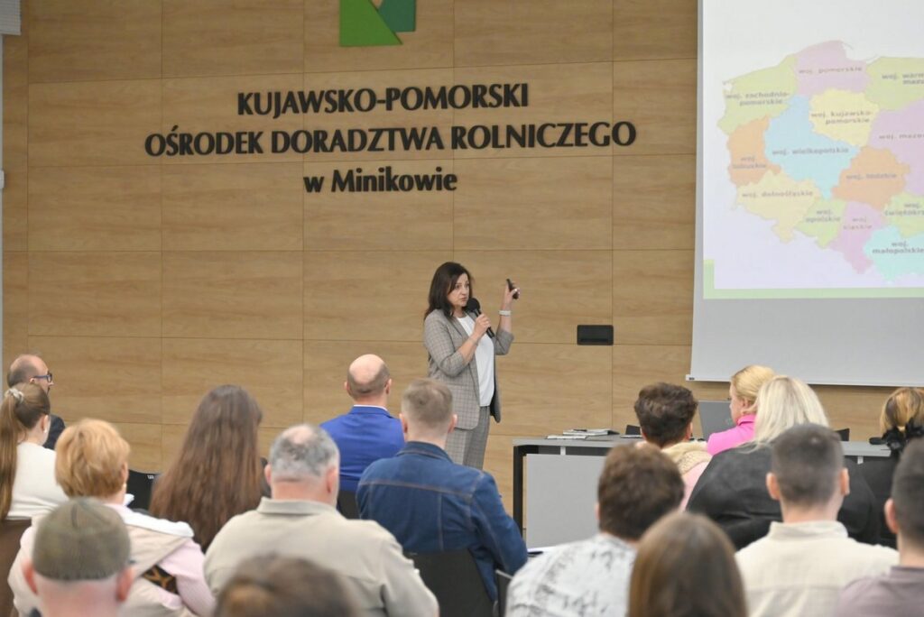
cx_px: 462
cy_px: 308
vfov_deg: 11.0
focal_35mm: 125
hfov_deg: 16.4
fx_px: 3210
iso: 3200
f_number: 6.3
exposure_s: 1/80
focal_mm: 125
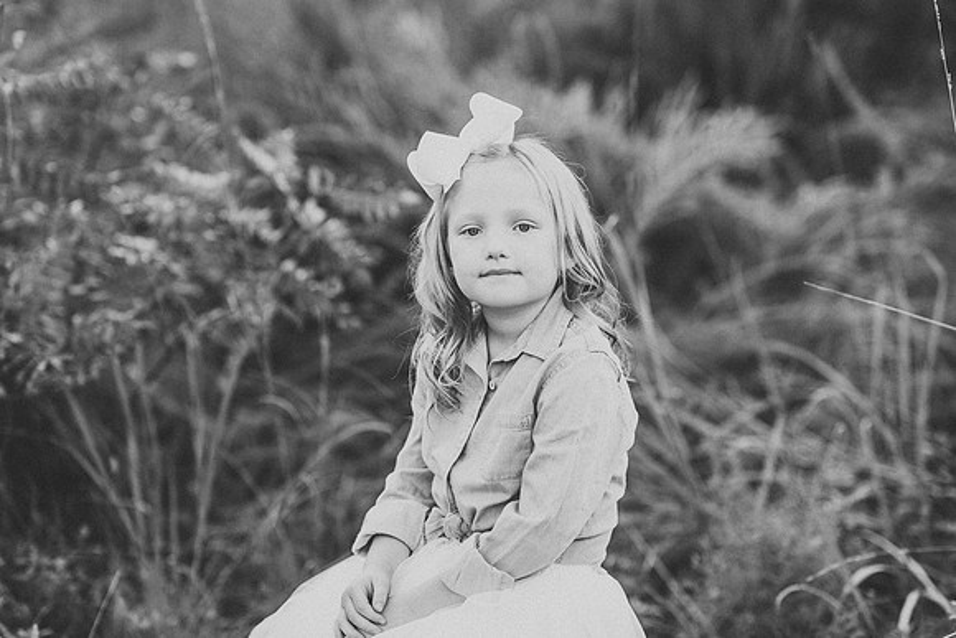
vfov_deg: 16.1
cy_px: 319
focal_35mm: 85
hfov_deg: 23.9
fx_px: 2258
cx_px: 478
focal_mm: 85
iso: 80
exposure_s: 1/160
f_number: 2.2
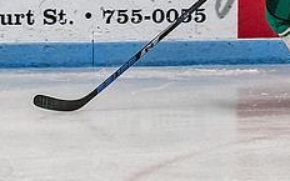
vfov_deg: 2.4
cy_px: -54
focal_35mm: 552
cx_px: 213
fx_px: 4363
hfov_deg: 3.8
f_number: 4
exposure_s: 1/800
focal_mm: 70
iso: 2000
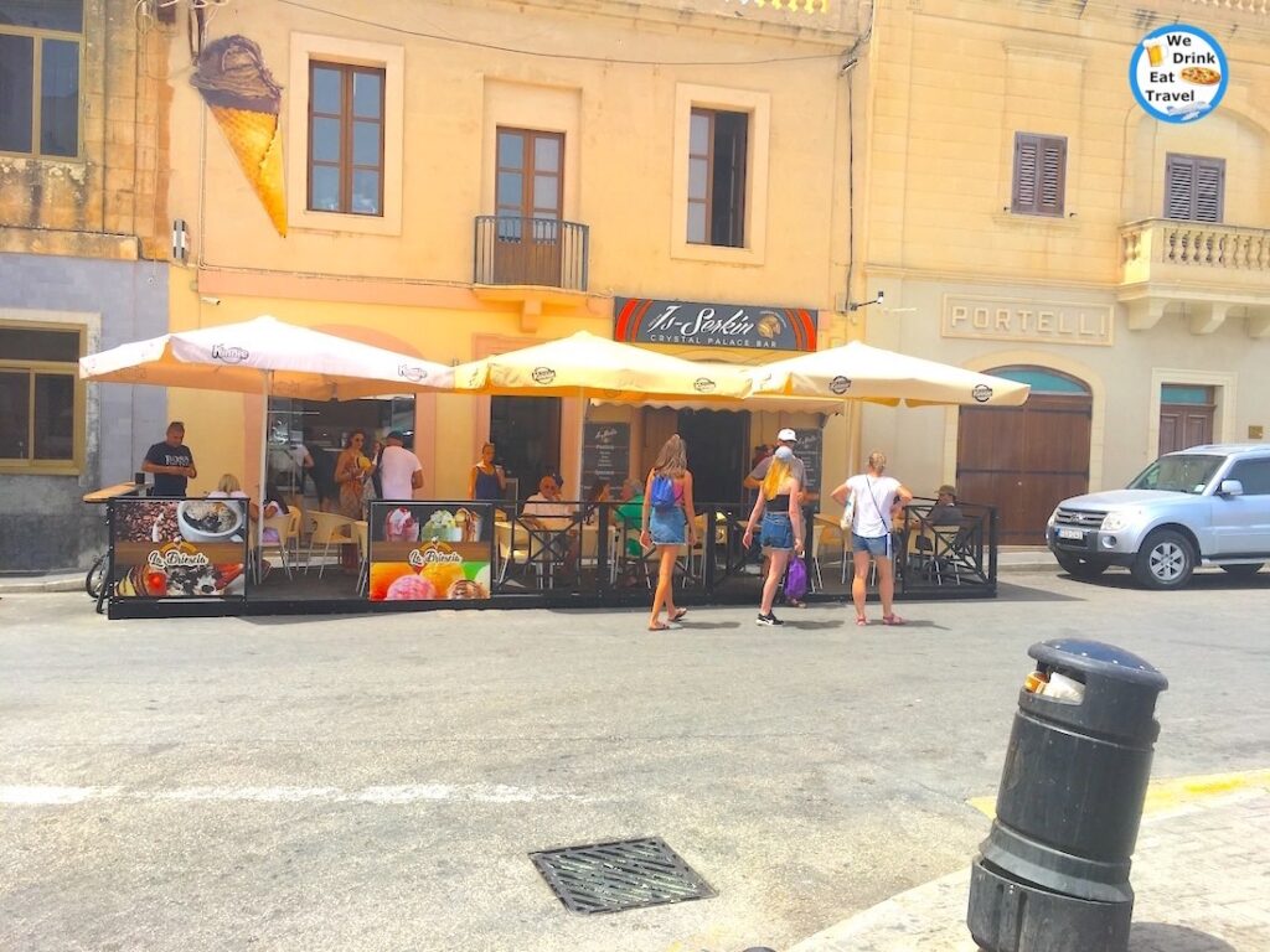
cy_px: 476
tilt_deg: -1.0
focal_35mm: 29
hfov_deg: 61.7
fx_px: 1064
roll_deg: -2.0
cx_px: 635
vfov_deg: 48.2
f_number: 2.2
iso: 25
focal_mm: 4.15
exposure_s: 1/1131
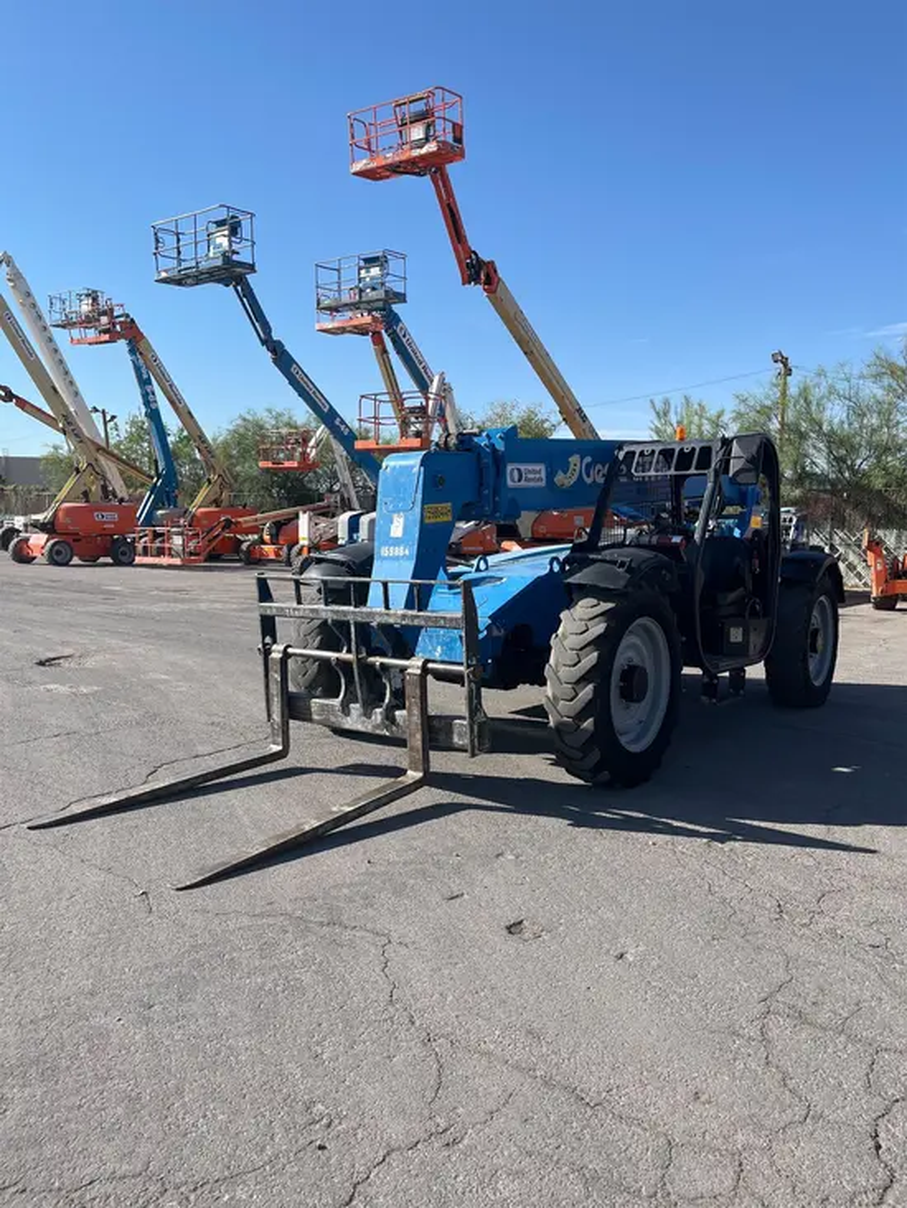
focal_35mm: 26
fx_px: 908
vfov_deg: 67.3
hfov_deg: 53.1
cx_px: 454
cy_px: 604
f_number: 1.6
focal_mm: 5.1
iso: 50
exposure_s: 1/2967
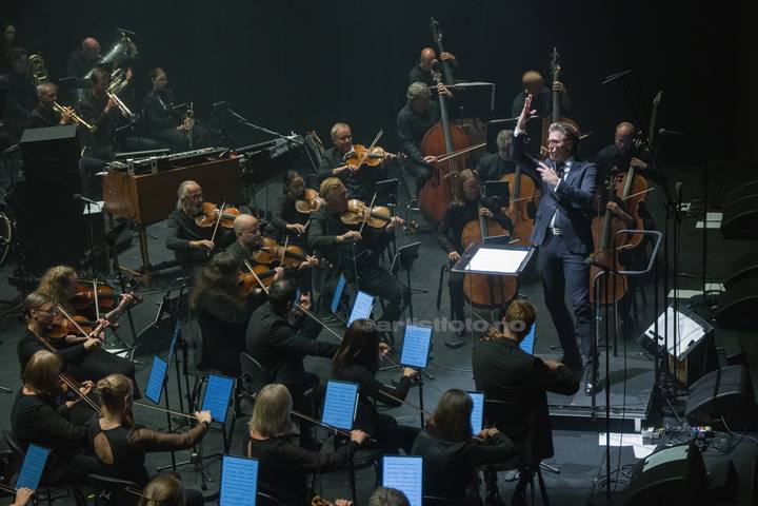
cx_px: 379
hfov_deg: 28.8
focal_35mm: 70
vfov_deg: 19.5
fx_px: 1474
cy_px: 253
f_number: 2.8
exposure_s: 1/800
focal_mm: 70
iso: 3200
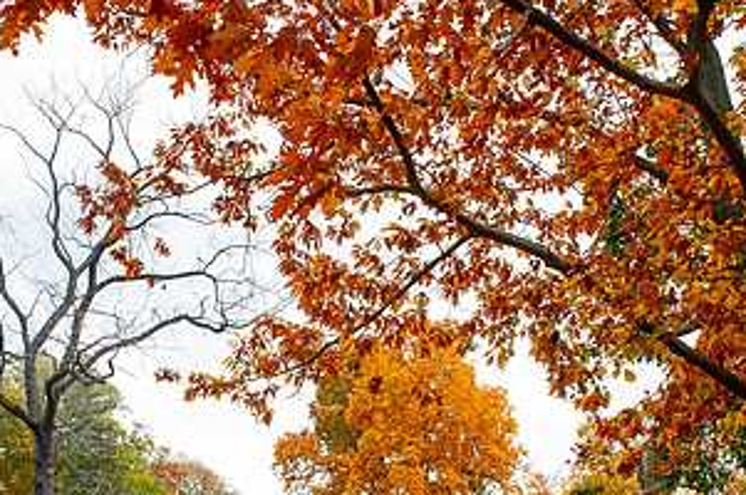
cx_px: 397
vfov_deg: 27.4
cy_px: 458
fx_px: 973
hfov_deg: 41.9
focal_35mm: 47
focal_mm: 24
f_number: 10
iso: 400
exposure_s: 1/160
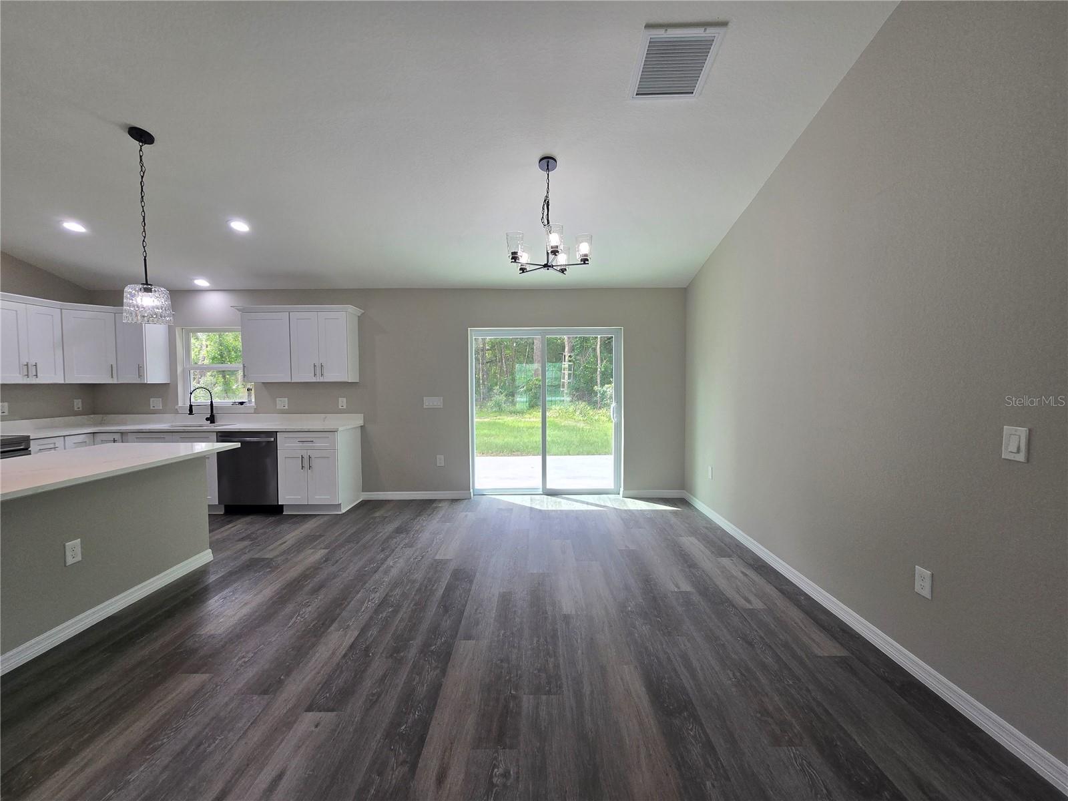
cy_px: 400
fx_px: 401
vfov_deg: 89.9
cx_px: 534
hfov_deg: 106.2
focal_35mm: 13
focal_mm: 2.2
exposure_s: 1/120
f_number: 2.2
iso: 64
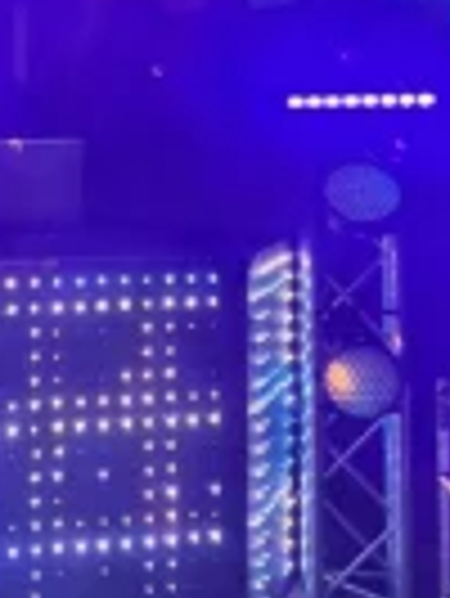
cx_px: 68
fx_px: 1350
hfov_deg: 18.7
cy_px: -13
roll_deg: -0.1
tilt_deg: +3.4
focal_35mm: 78
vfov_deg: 23.8
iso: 320
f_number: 1.5
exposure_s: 1/60
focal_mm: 5.7
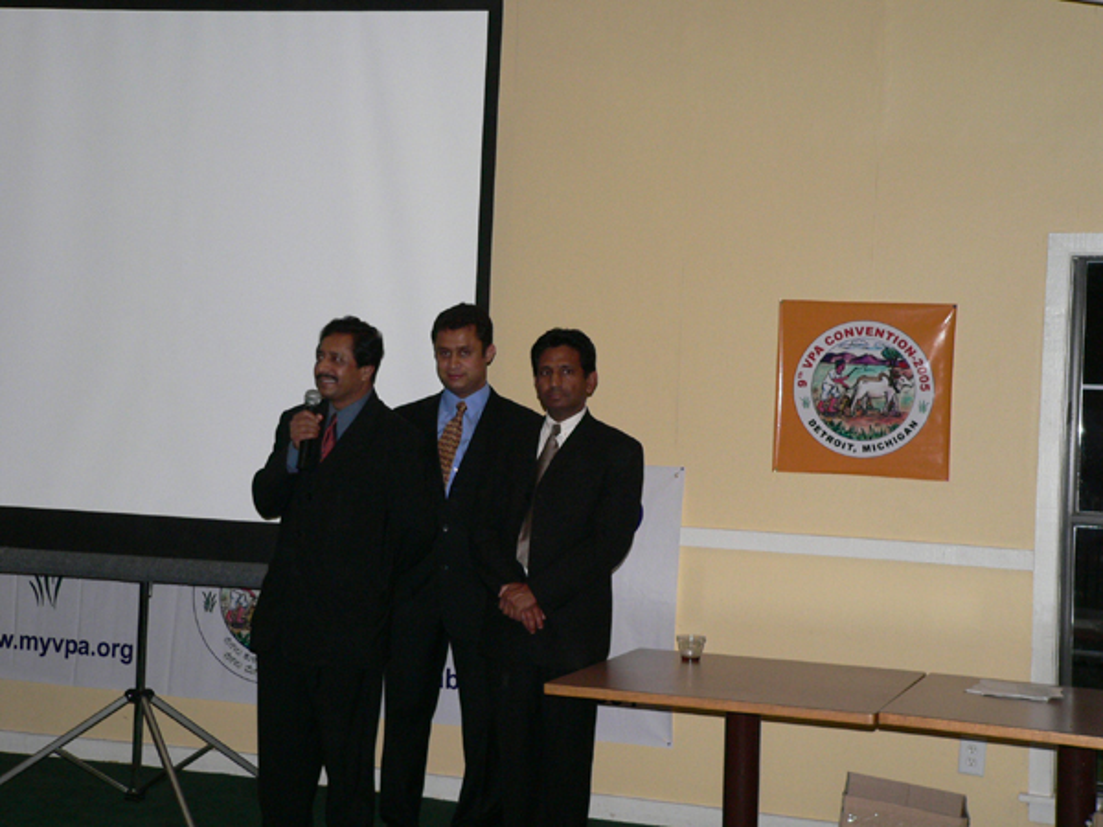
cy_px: 414
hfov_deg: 33.8
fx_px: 1816
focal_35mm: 57
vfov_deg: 25.7
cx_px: 552
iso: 200
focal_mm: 9.5
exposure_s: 1/50
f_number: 2.8
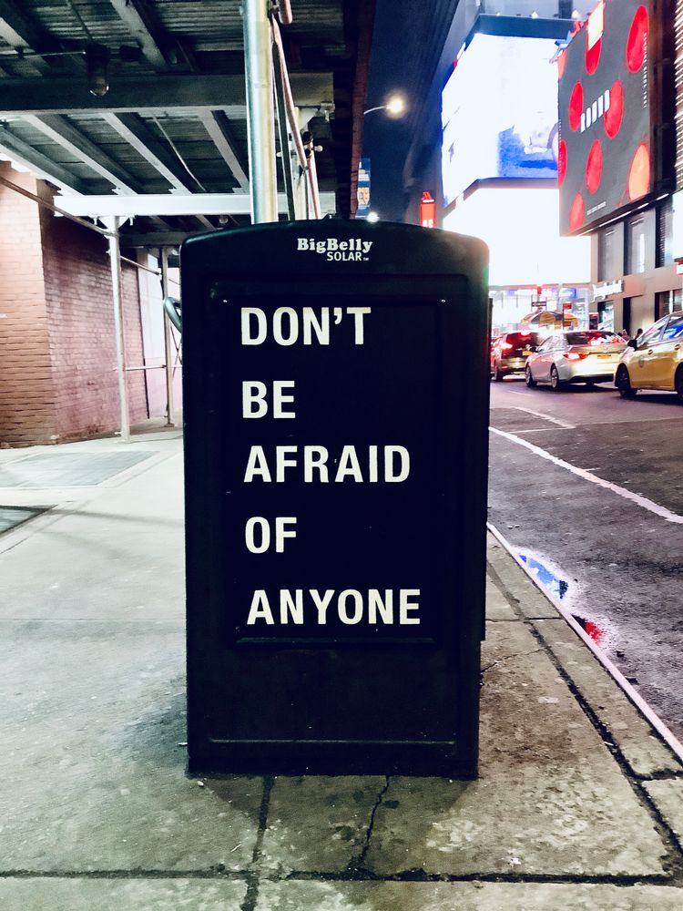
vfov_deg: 58.4
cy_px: 456
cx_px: 342
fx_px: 816
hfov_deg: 45.4
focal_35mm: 31
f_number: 2.4
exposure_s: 1/30
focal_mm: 3.3
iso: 640
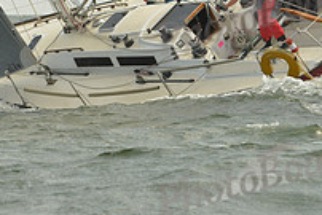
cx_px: 77
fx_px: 3473
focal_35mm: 388
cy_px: -47
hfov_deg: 5.3
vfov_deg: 3.5
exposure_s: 1/1250
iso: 320
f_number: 9
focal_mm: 135
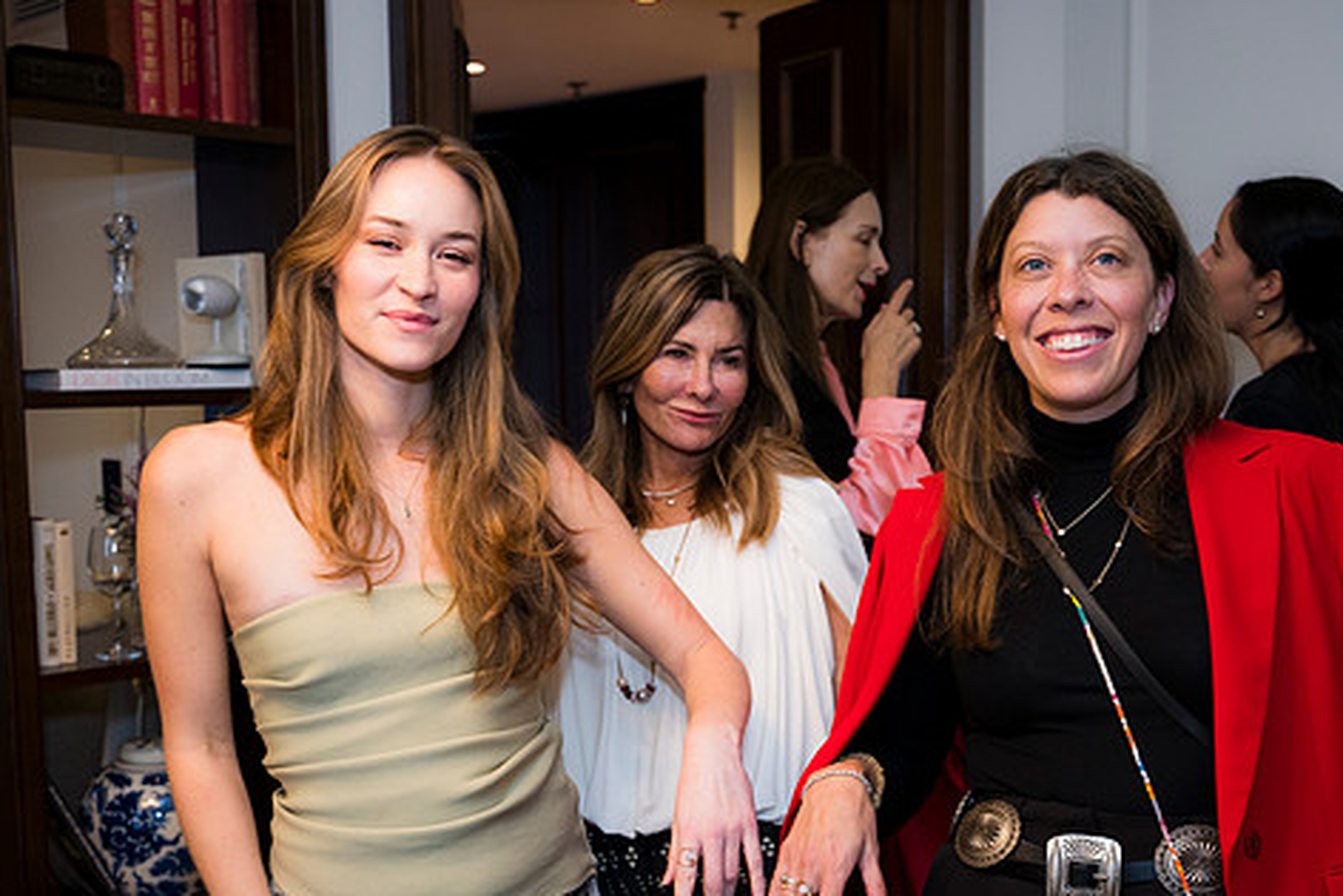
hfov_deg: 45.3
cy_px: 545
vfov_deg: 31.1
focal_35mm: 43
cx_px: 748
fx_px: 1605
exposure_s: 1/80
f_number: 4
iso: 800
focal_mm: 35
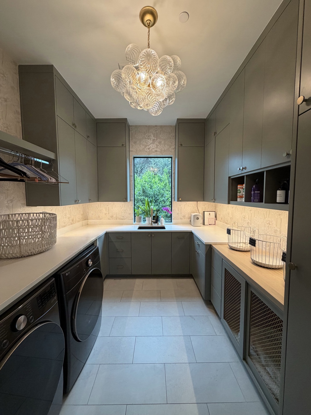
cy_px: 208
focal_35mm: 14
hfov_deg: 85.7
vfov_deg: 102.1
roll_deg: +0.8
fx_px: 168
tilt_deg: -2.9
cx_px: 156
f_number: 2.2
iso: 250
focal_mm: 2.22
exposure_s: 1/118
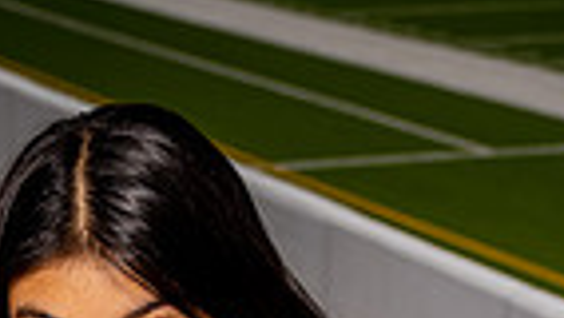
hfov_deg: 13.7
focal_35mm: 156
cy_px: 811
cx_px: 171
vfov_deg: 7.2
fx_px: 2334
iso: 80
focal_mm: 47
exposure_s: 1/250
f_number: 6.3
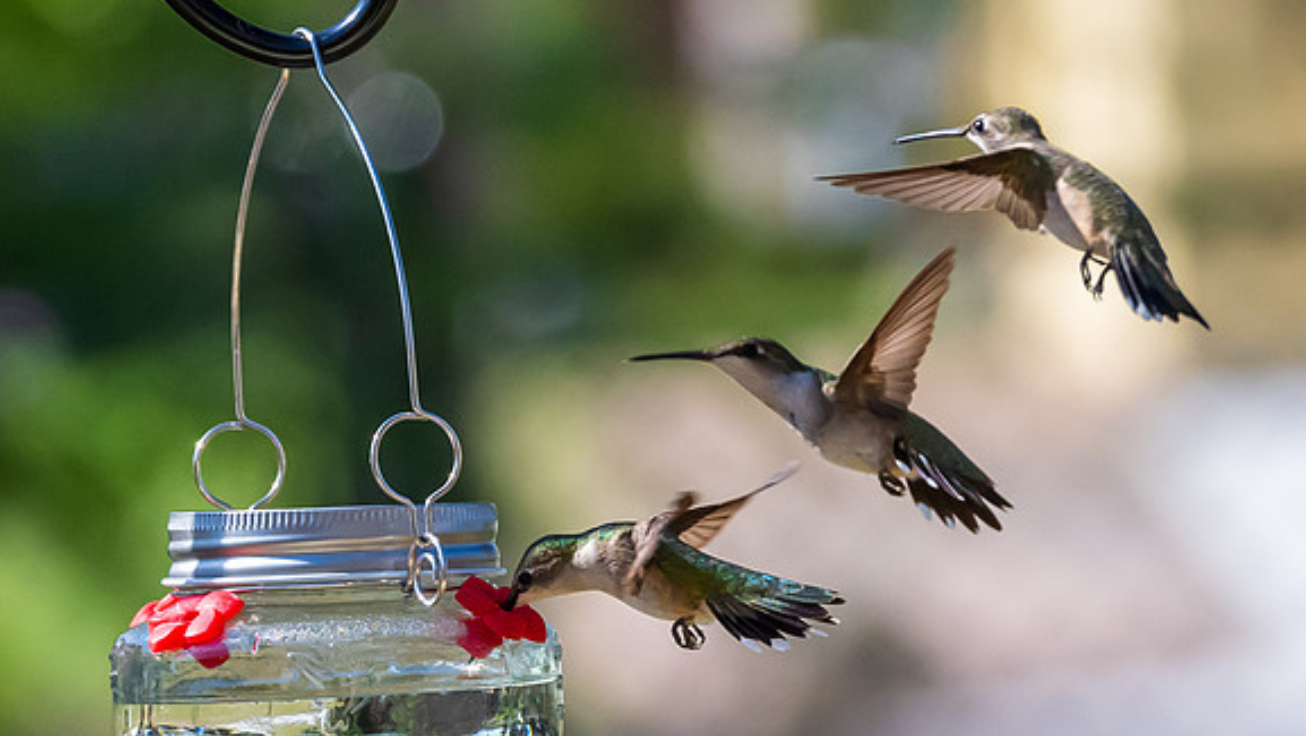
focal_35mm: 671
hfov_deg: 3.2
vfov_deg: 1.8
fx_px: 23244
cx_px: 96
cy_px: 556
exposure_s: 1/3200
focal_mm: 200
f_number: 6.3
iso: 2200
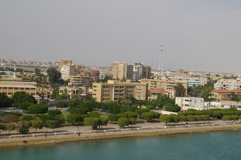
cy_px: 80
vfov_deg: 20.2
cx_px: 120
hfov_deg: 30.1
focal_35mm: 67
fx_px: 448
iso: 100
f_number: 7.1
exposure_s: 1/400
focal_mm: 45
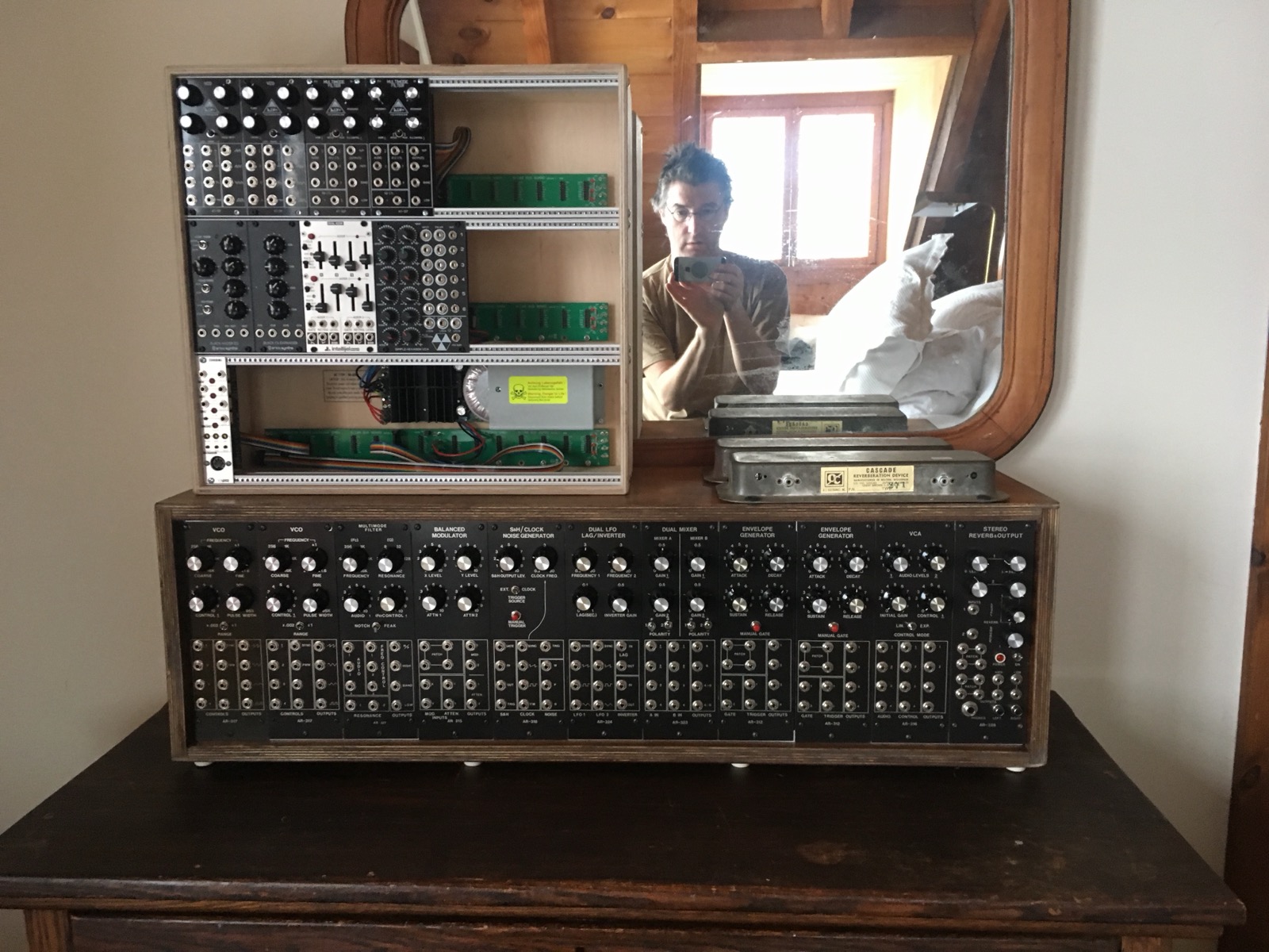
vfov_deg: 48.2
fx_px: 1063
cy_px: 476
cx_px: 634
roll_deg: +0.7
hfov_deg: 61.7
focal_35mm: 29
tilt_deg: -11.0
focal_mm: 4.15
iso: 200
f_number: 2.2
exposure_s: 1/17
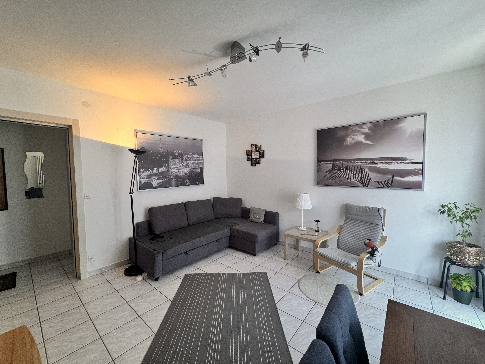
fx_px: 196
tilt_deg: -1.7
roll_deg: +0.5
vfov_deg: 85.7
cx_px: 242
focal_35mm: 14
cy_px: 182
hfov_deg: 102.1
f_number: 2.2
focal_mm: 2.22
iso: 100
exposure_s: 1/100
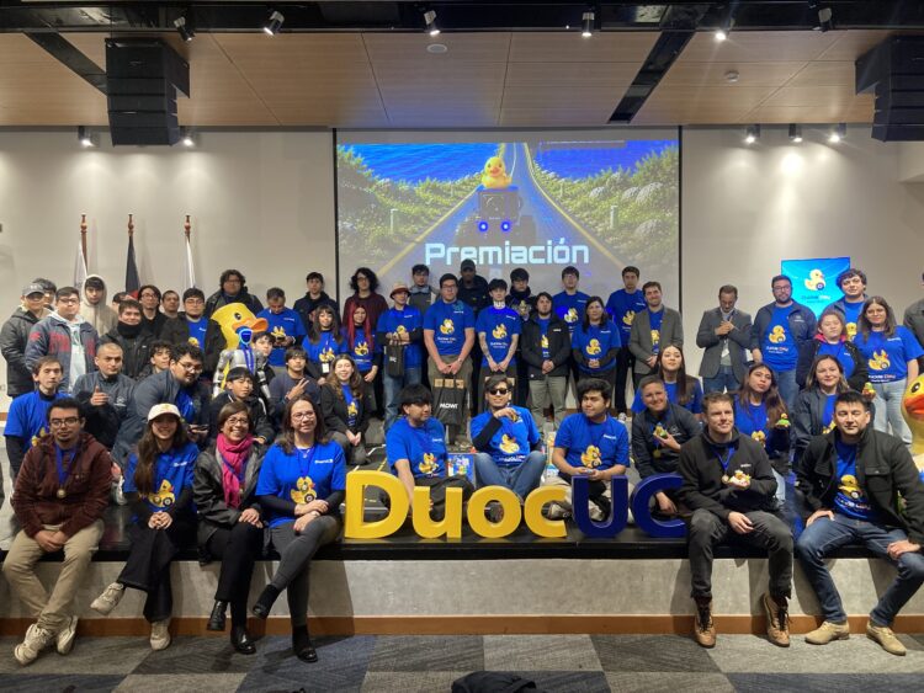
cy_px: 346
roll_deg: -0.8
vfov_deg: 49.8
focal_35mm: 28
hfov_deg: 63.4
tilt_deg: +0.0
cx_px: 462
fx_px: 748
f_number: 1.8
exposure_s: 1/60
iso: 200
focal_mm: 3.99
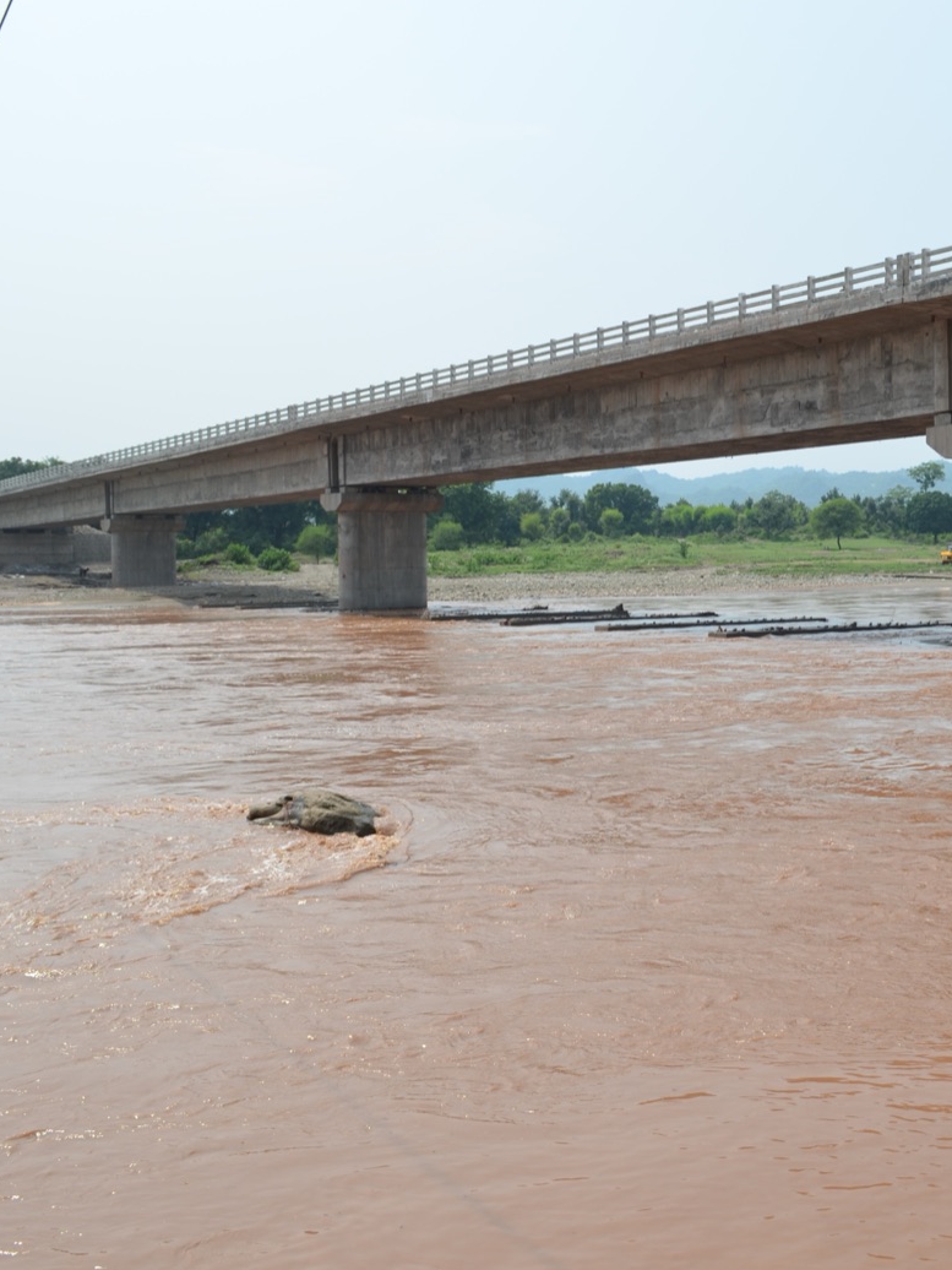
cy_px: 627
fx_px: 1467
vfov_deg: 46.8
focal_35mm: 40
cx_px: 700
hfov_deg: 35.3
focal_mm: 18
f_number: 9
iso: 100
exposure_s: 1/320
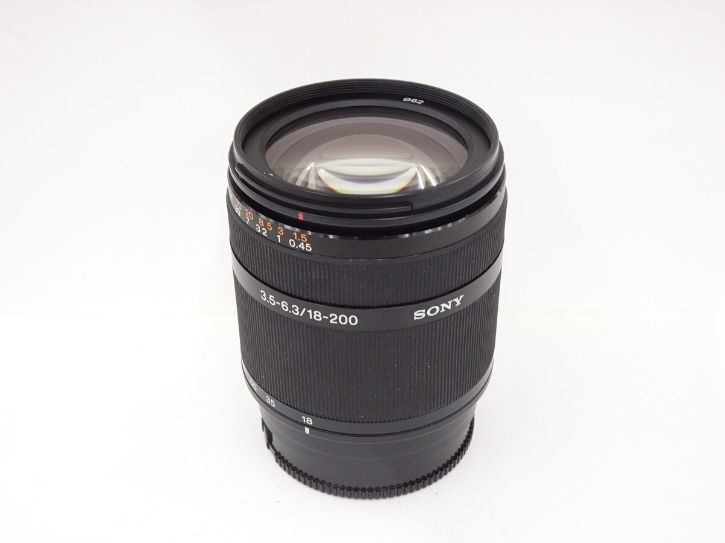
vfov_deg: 36.0
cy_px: 272
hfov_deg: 46.8
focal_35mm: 40
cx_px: 362
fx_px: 838
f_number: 4
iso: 320
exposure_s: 1/40
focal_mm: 6.8
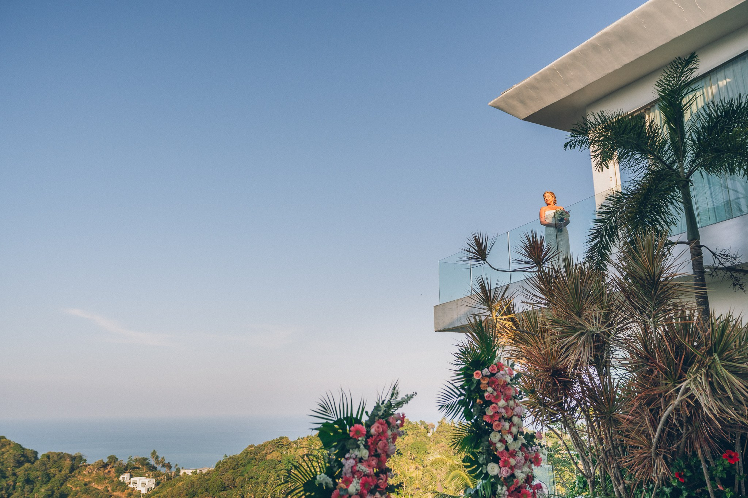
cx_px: 374
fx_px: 602
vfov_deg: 45.0
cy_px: 249
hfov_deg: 63.7
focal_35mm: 29
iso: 160
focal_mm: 29
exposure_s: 1/3200
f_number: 2.8
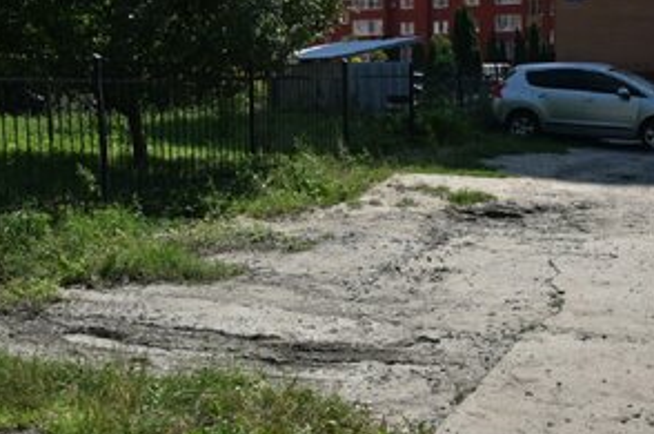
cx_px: 396
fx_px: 889
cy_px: 216
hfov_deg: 40.2
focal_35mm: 49
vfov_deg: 27.4
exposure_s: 1/500
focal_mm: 24
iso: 200
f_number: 11
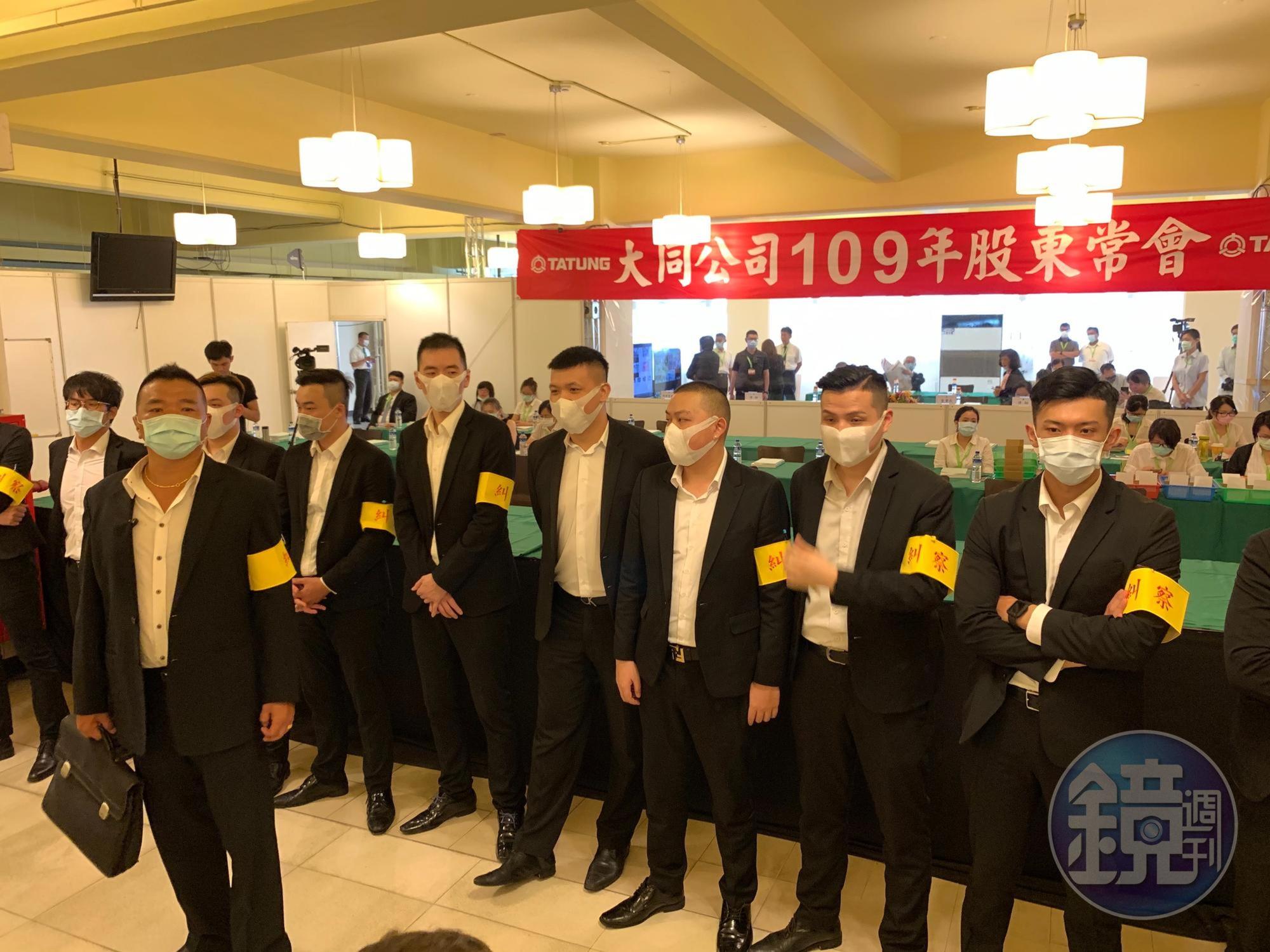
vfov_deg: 53.1
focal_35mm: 26
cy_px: 476
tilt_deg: -8.7
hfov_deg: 67.3
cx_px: 635
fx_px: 954
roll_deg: +0.8
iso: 200
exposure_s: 1/60
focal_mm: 4.25
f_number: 1.8
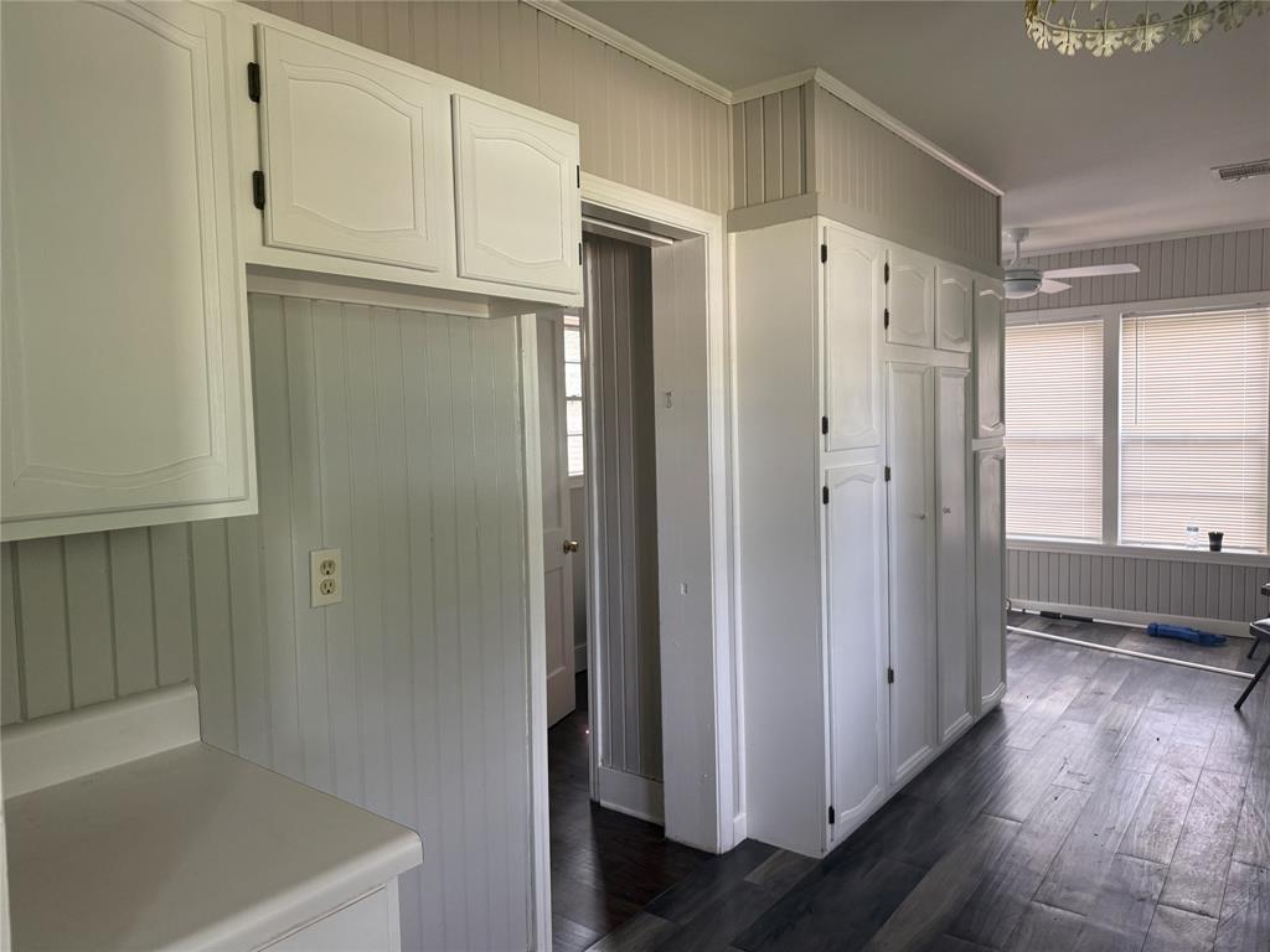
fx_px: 881
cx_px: 635
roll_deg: +1.5
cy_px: 476
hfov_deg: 71.6
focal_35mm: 24
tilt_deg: -2.6
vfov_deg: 56.8
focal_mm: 6.76
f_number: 1.78
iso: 200
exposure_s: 1/87
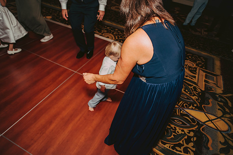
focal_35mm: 24
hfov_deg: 73.7
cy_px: 78
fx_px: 155
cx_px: 116
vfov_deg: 53.2
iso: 800
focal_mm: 24
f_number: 2.8
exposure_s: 1/100
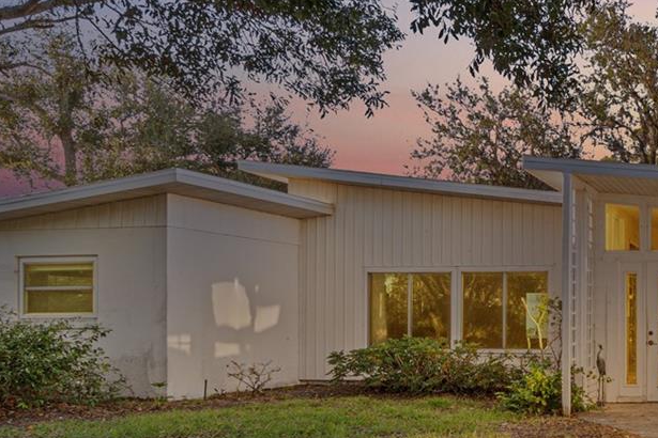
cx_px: 682
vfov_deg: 33.7
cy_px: 311
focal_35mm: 39
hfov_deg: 41.8
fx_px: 713
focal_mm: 10
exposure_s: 1/25
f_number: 9
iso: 100
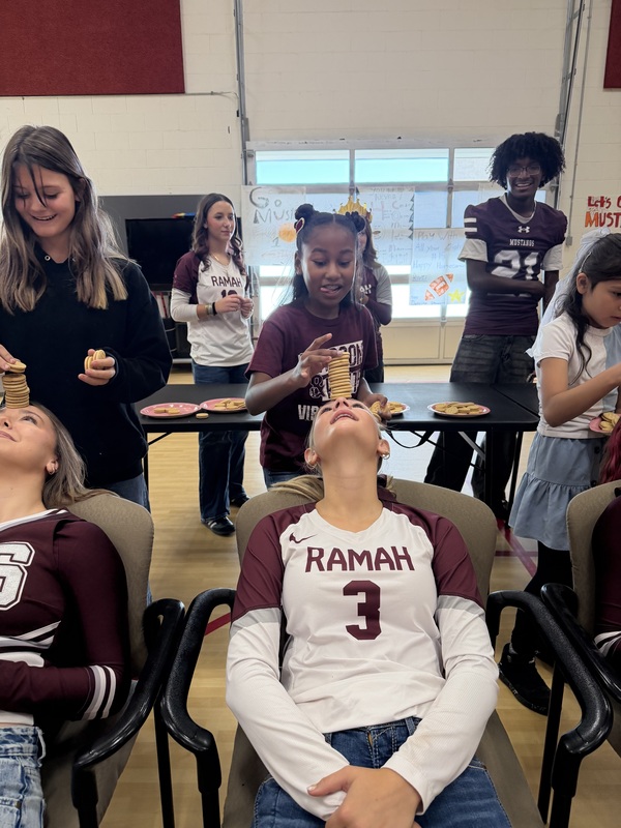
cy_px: 414
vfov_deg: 71.6
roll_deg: +1.4
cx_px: 310
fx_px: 574
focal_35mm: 24
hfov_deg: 56.8
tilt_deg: -15.9
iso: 200
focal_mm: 6.76
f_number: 1.78
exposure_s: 1/142
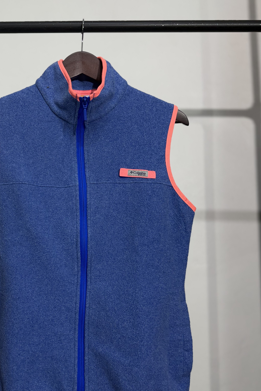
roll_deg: +0.4
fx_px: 359
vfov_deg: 57.2
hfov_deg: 39.2
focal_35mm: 33
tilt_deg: +5.5
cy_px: 209
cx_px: 76
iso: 100
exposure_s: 1/100
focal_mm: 6.76
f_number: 1.78
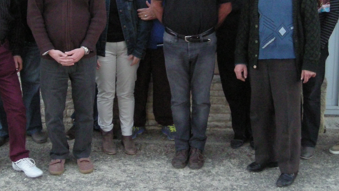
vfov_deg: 17.8
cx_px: 175
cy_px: -6
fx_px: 593
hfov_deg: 31.9
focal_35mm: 66
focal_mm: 5.7
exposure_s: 1/40.3
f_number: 2.8
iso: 400
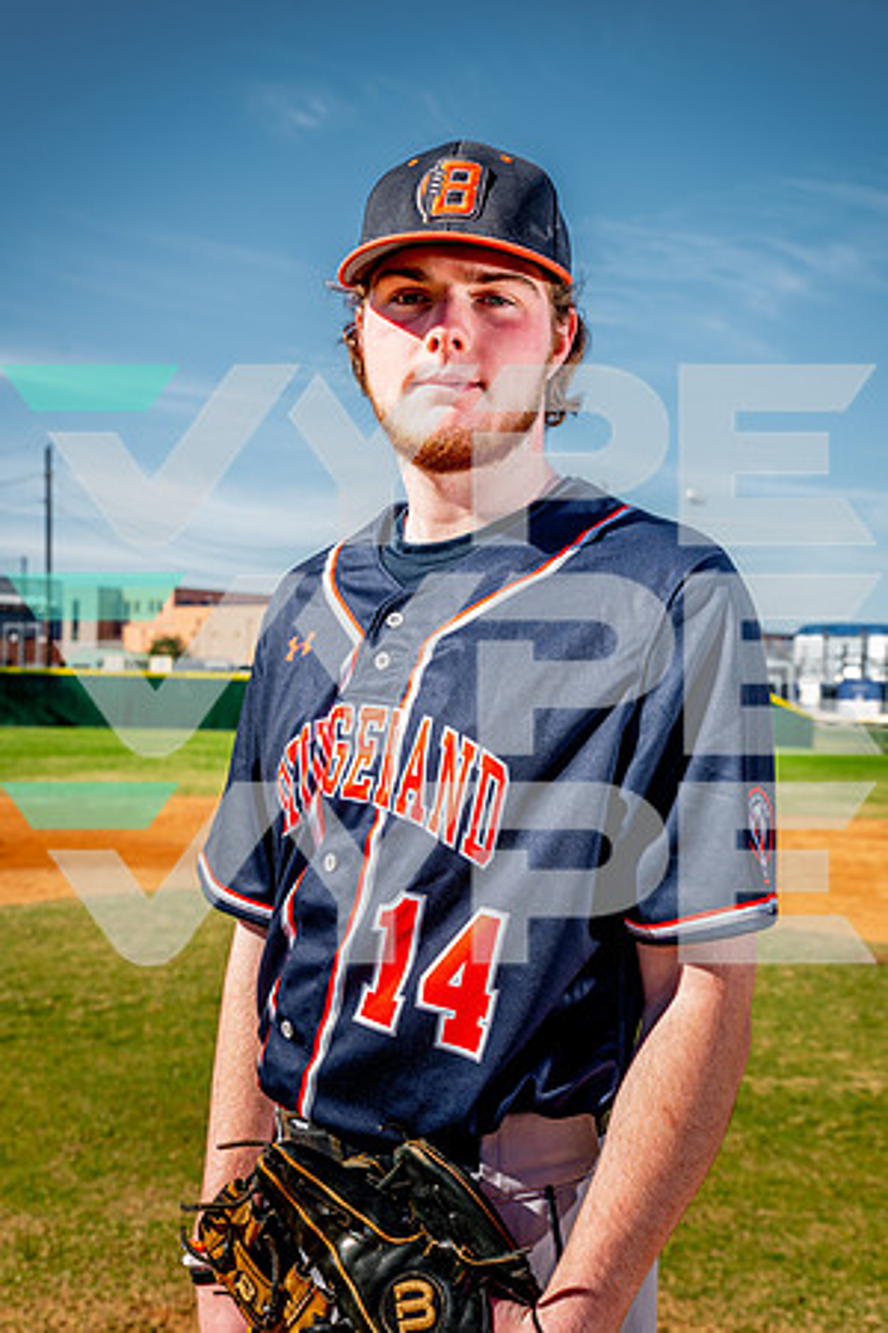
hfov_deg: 31.9
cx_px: 444
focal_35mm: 42
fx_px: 1554
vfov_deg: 46.4
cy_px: 666
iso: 100
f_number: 6.3
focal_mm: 42
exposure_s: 1/250
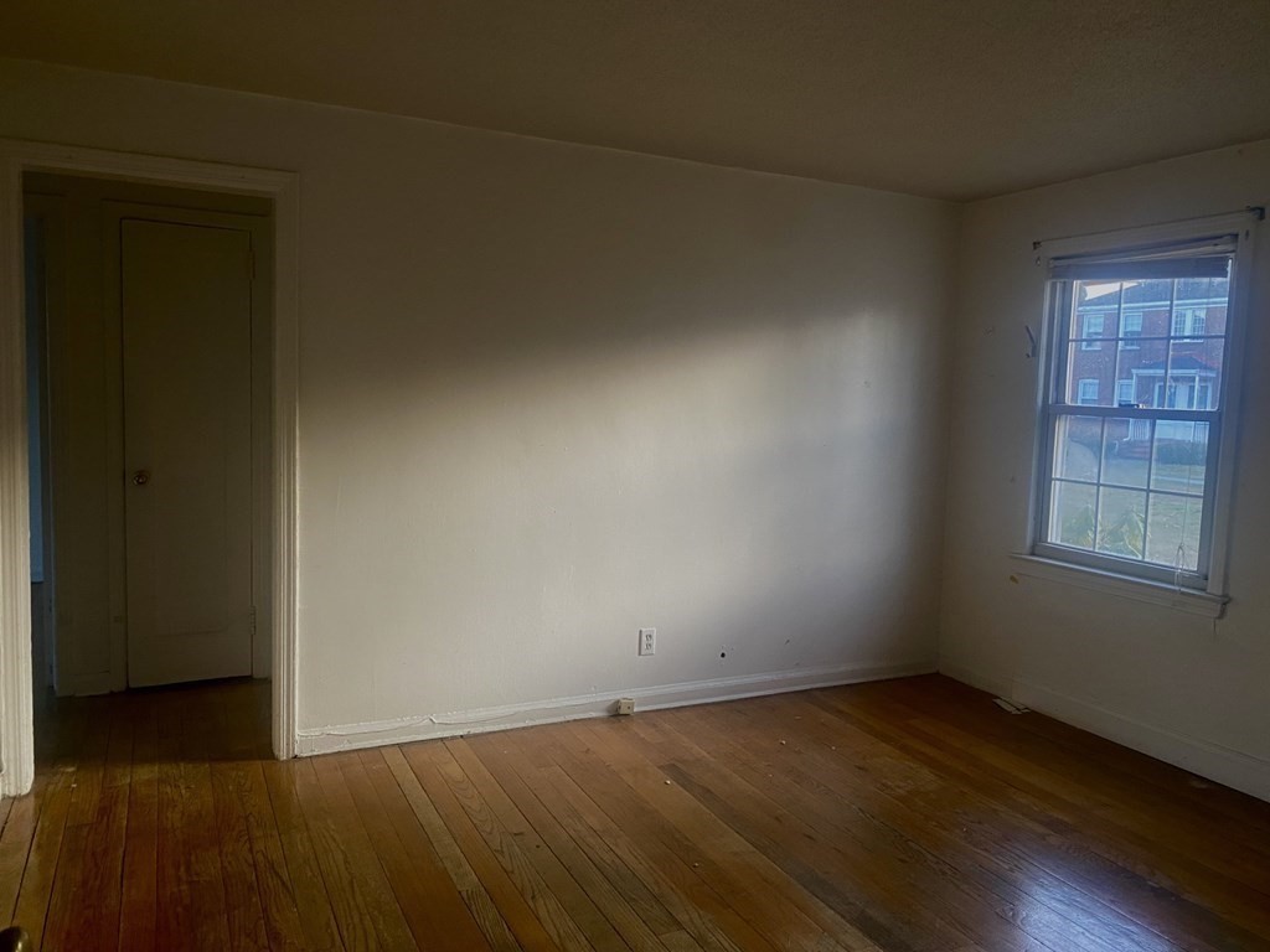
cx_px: 635
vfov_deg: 53.1
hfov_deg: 67.3
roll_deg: -1.4
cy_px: 476
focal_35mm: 26
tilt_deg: -4.8
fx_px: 954
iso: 160
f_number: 1.8
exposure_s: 1/60
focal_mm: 4.25
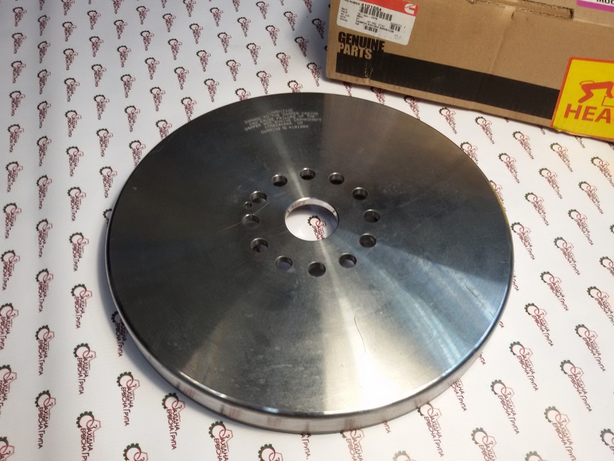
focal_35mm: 31
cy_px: 230
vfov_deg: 45.4
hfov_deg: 58.4
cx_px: 307
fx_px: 550
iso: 64
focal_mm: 2.93
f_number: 2.4
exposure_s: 1/33
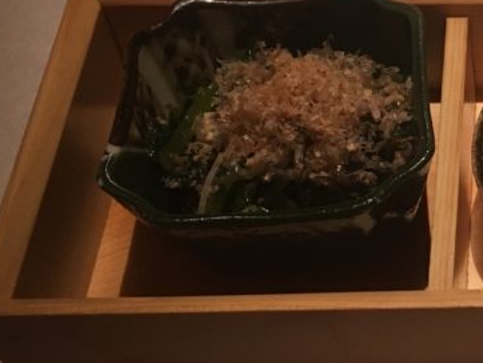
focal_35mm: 82
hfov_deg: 21.5
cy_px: 175
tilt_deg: -52.3
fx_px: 1145
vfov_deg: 18.0
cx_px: 627
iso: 125
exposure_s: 1/30
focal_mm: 4.15
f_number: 2.2
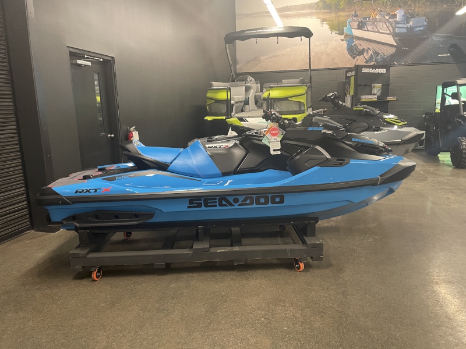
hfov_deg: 67.3
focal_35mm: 26
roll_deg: +1.1
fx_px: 350
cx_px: 233
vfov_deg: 53.1
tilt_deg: -9.2
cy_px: 174
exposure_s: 1/60
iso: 320
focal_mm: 4.2
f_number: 1.6
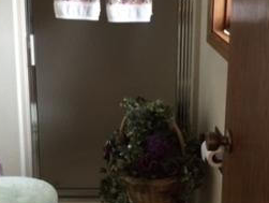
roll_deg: -0.4
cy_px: 74
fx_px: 521
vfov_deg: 21.9
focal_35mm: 67
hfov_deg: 28.7
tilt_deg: -12.9
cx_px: 89
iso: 80
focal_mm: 4.15
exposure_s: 1/15
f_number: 2.2
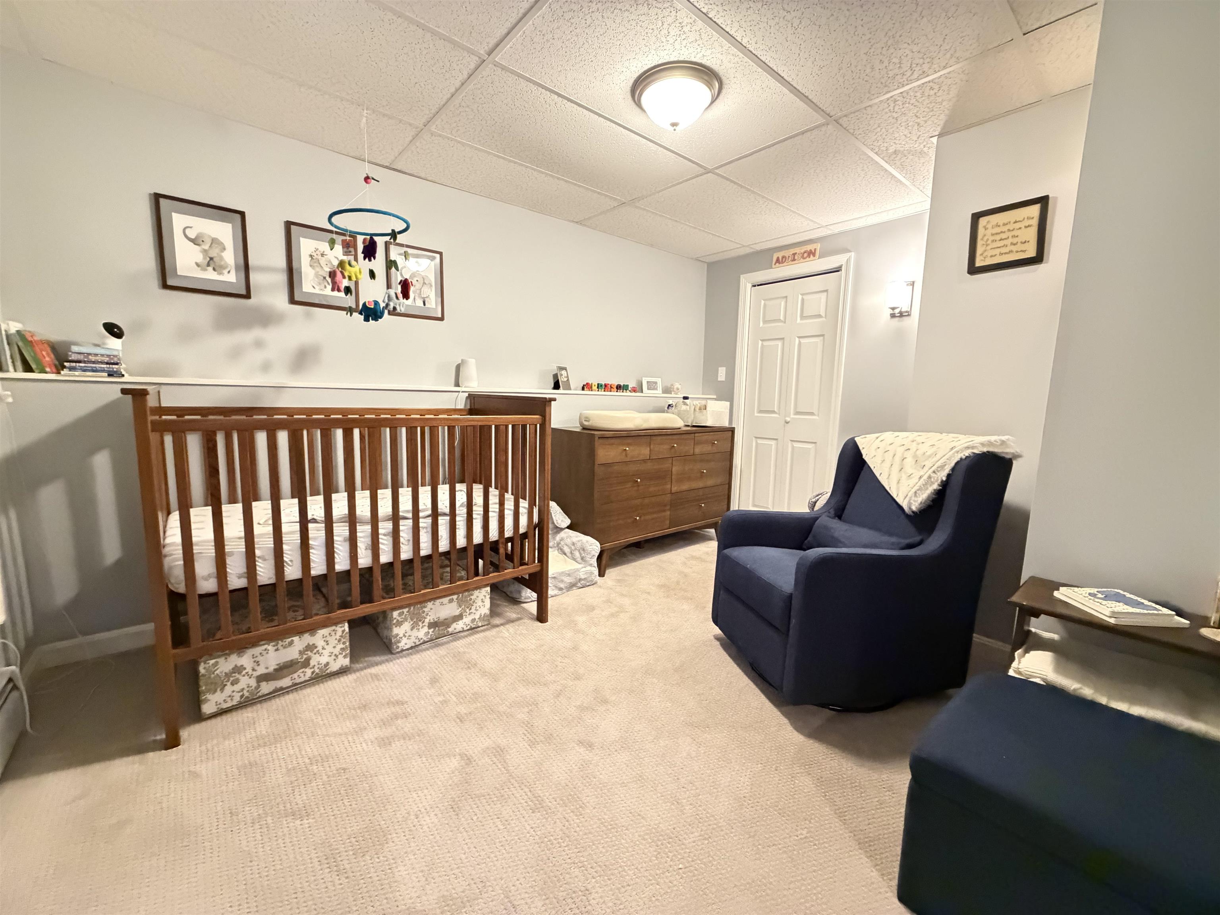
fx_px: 493
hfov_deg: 102.1
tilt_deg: -7.1
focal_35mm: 14
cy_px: 458
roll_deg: -1.2
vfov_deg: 85.7
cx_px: 610
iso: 1250
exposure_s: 1/30
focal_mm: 2.22
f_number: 2.2
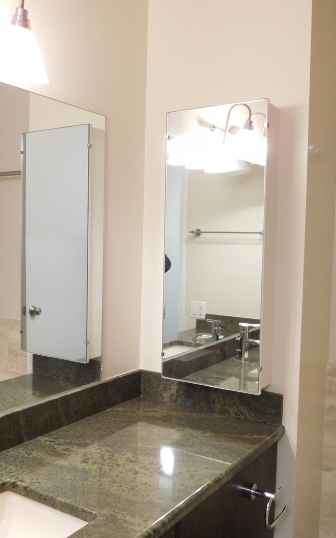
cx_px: 112
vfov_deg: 54.0
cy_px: 273
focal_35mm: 36
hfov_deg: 35.0
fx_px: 528
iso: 400
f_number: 3.4
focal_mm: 4.5
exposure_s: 1/20
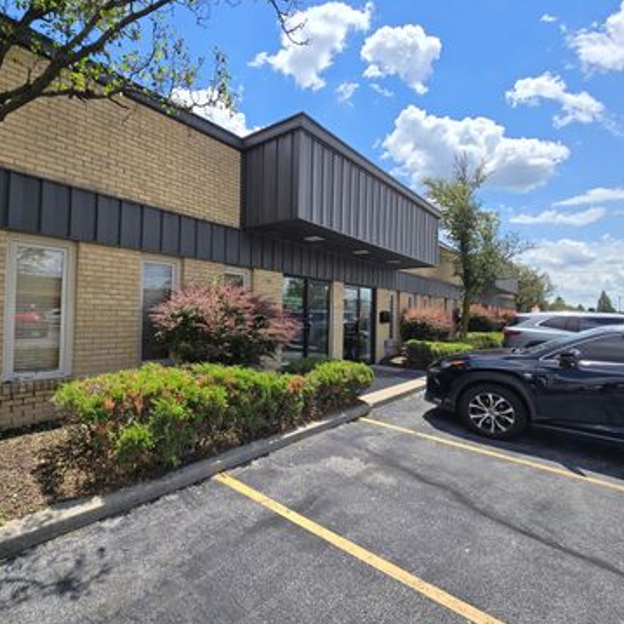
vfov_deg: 87.4
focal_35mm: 16
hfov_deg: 86.3
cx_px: 249
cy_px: 309
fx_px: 326
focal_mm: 2.2
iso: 50
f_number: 2.2
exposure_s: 1/2600
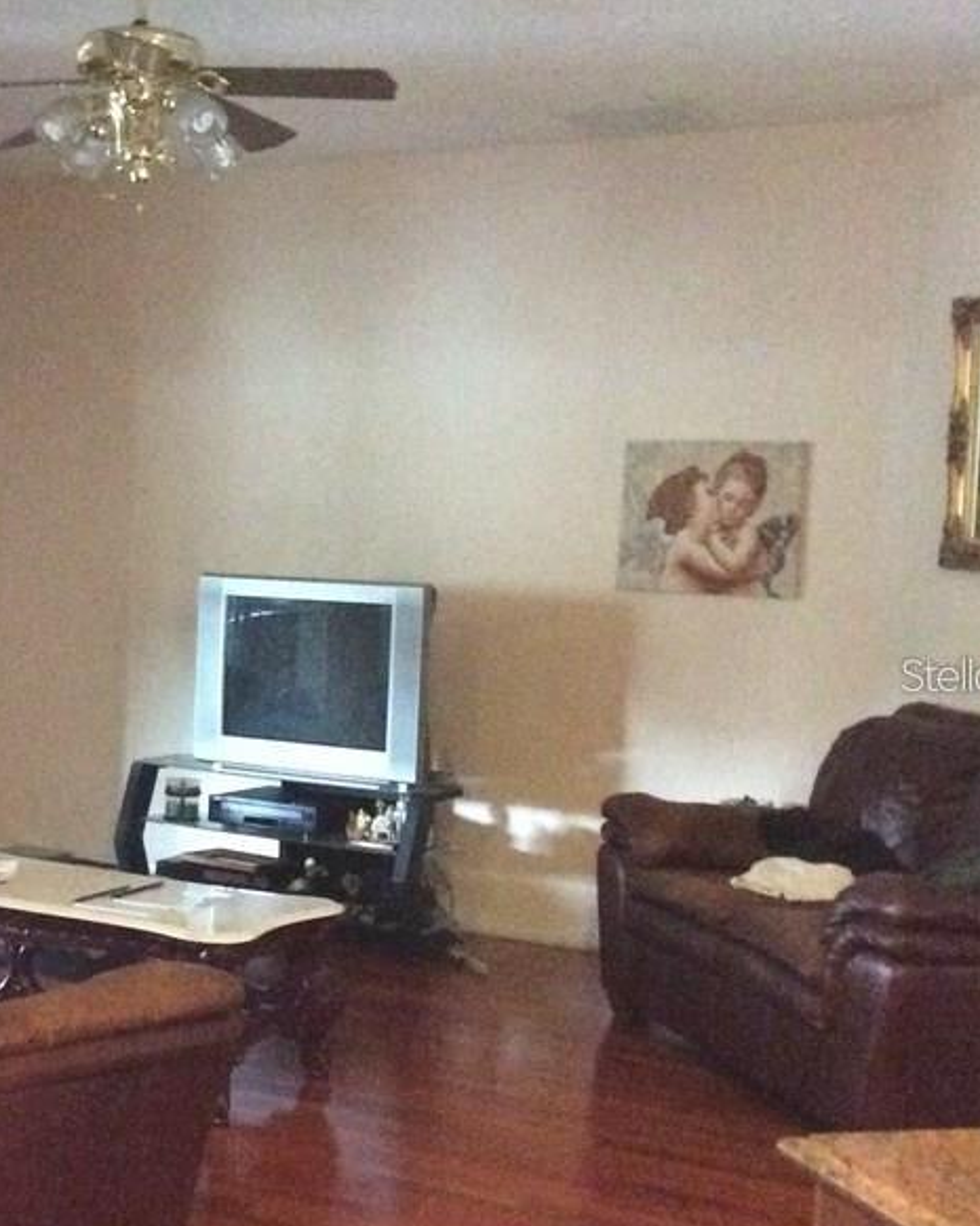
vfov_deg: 34.1
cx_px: 293
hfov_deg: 27.3
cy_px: 674
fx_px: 1996
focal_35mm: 55
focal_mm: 3.3
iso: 800
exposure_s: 1/15
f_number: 2.4
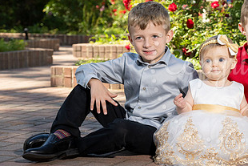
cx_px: 227
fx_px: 799
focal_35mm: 116
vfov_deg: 11.8
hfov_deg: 17.4
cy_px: 66
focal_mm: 62
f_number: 5
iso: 500
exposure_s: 1/200
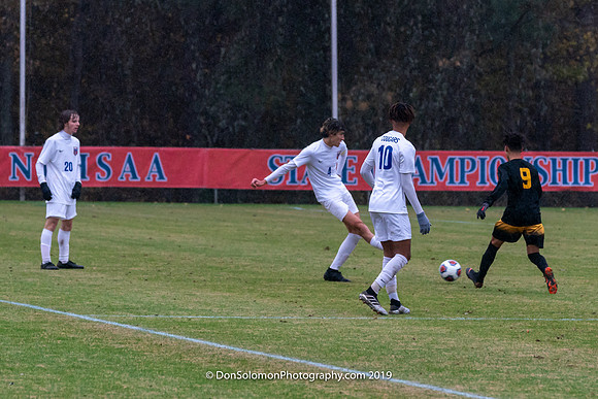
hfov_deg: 6.3
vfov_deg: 4.2
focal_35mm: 329
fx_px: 5462
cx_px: 369
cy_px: 200
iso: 2500
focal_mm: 190
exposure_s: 1/1000
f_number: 5.6
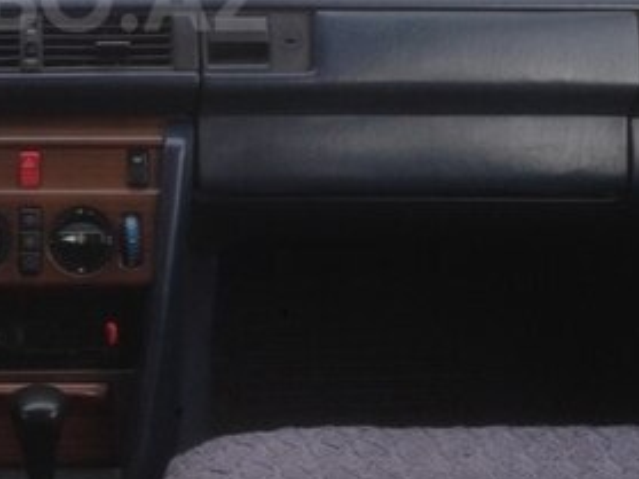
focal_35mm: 78
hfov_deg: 24.1
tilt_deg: -20.6
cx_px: 32
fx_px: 1439
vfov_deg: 18.4
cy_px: -3
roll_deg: +0.6
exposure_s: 1/60
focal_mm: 4.12
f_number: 2.4
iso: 64
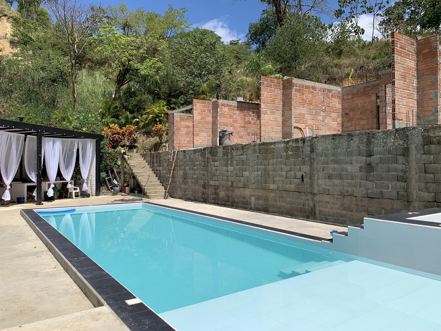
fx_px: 331
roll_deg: -0.2
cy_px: 166
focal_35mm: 26
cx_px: 220
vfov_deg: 53.1
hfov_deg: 67.3
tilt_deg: +1.7
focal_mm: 4.25
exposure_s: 1/4098
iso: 25
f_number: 1.8
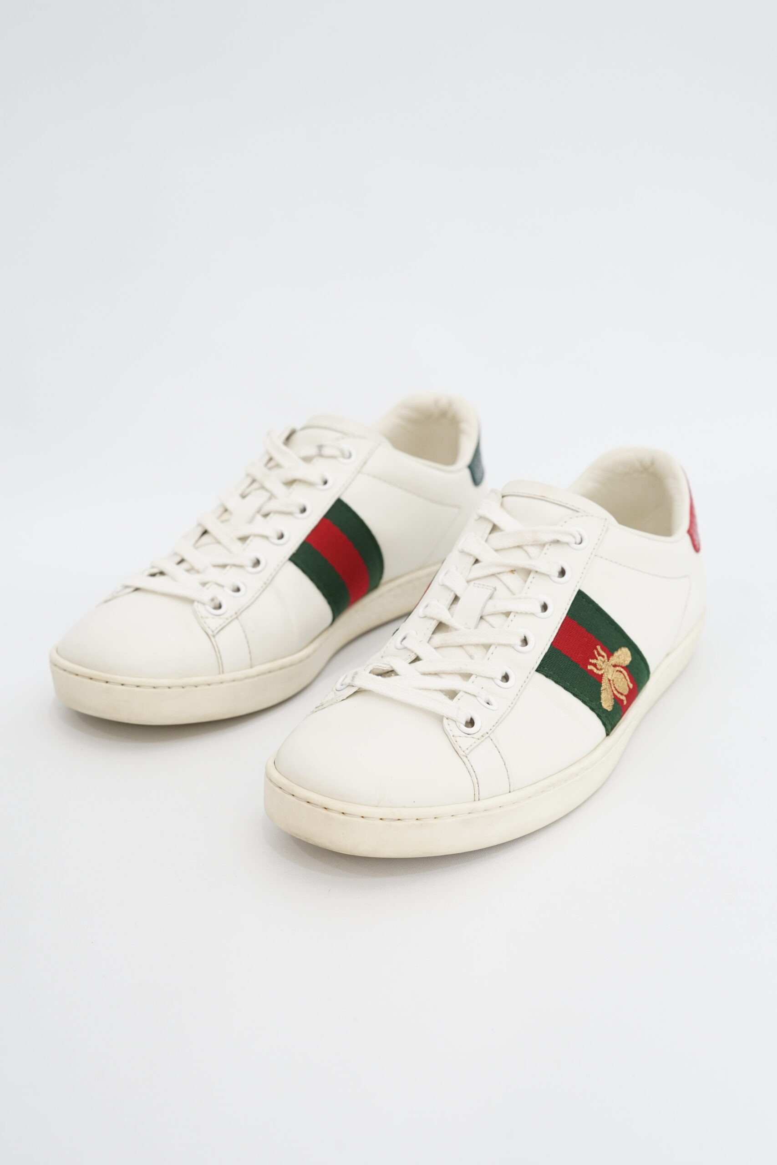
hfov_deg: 27.0
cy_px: 582
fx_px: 1618
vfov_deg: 39.6
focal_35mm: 50
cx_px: 388
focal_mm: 50
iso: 800
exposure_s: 1/13
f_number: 6.3
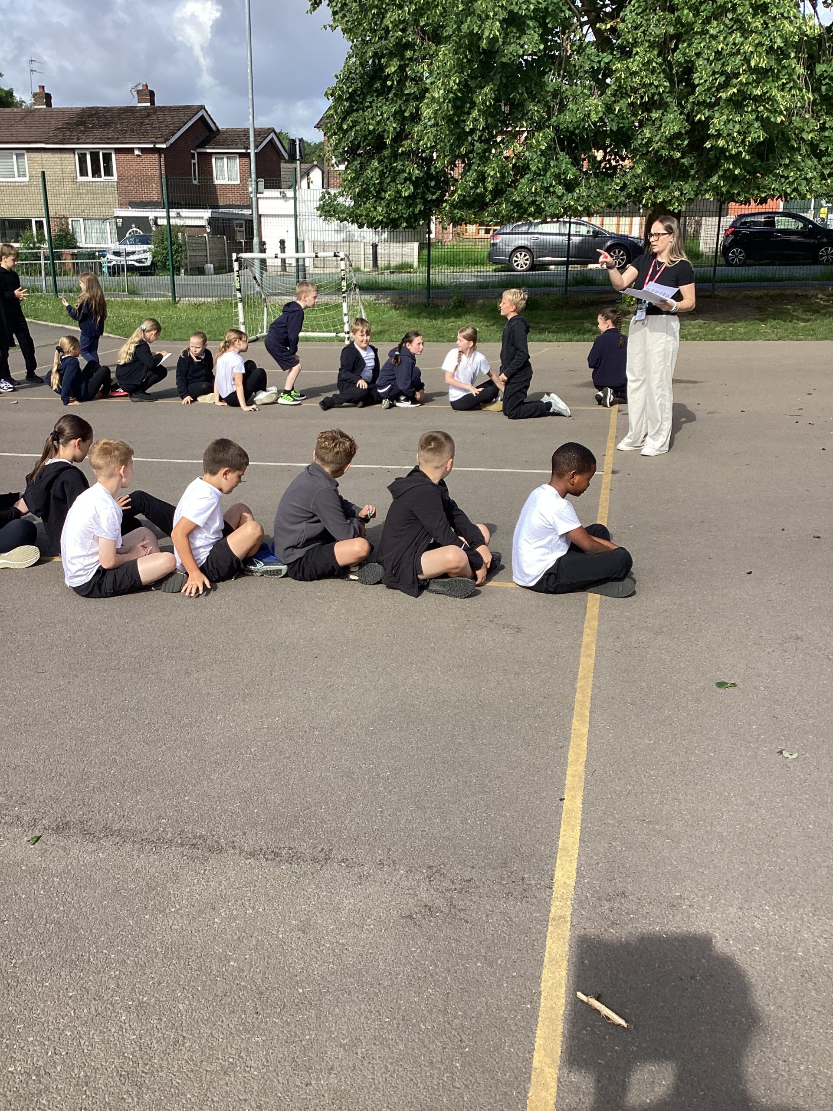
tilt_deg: -18.3
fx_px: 995
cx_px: 416
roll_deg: +0.0
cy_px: 556
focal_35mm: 31
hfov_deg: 45.4
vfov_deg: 58.4
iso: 25
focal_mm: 3.3
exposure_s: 1/916
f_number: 2.4
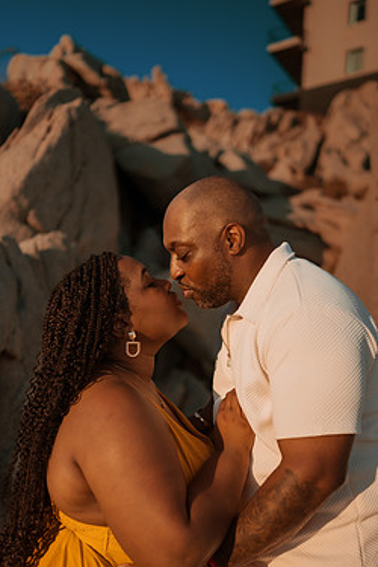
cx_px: 213
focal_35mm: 42
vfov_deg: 46.2
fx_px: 661
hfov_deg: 31.9
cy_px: 331
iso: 100
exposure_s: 1/8000
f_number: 1.8
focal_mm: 35
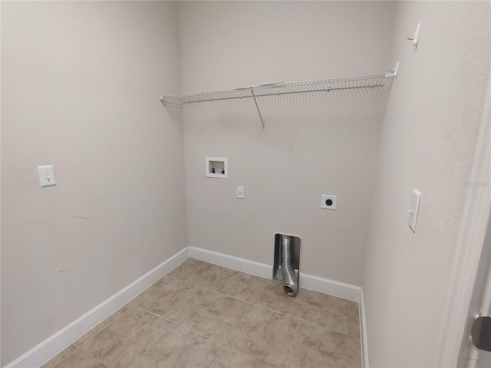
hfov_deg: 94.5
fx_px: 227
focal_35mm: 16
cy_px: 184
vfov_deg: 78.1
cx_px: 246
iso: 631
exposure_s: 1/60
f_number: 2.2
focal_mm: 1.66
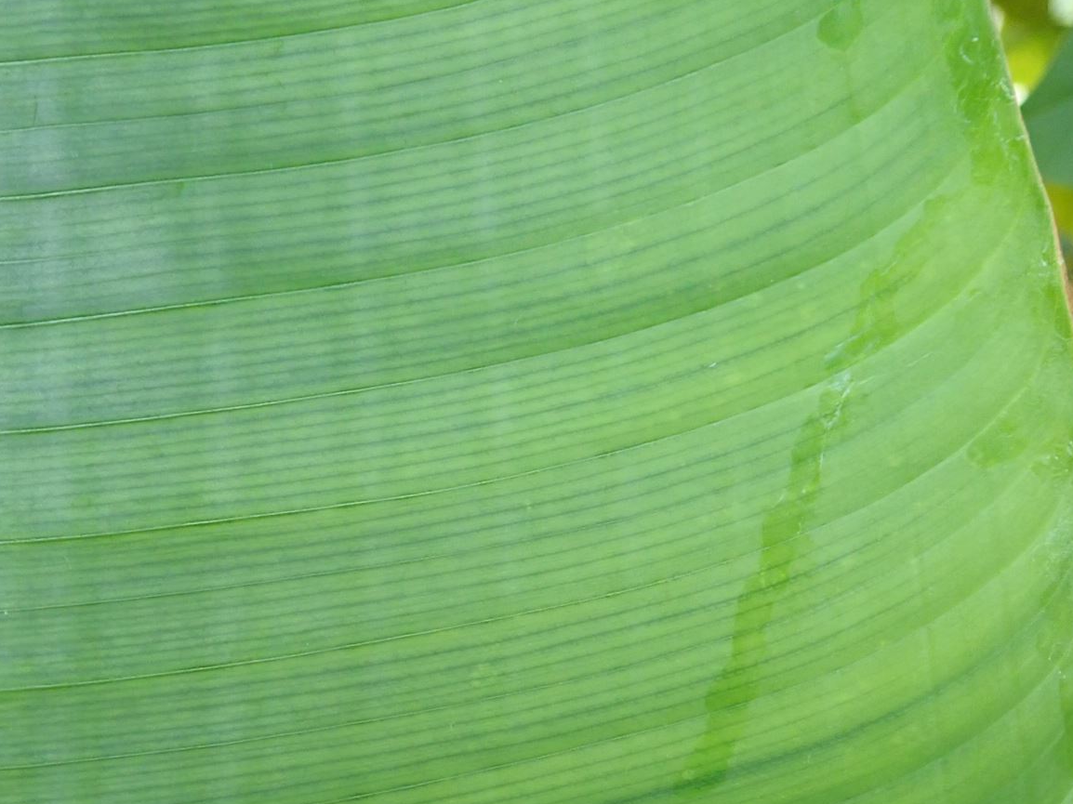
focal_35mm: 52
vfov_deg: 27.4
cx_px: 377
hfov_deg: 36.5
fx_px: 1612
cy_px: 649
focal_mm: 5.5
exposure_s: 1/125
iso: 250
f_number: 2.3
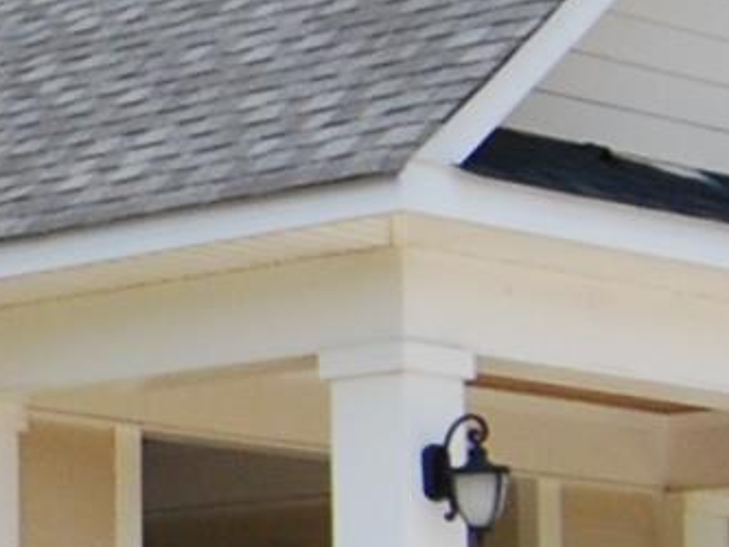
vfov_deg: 8.4
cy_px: 335
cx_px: -679
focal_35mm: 176
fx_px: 3708
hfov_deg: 10.4
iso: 400
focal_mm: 14
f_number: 4.5
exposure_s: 1/2000
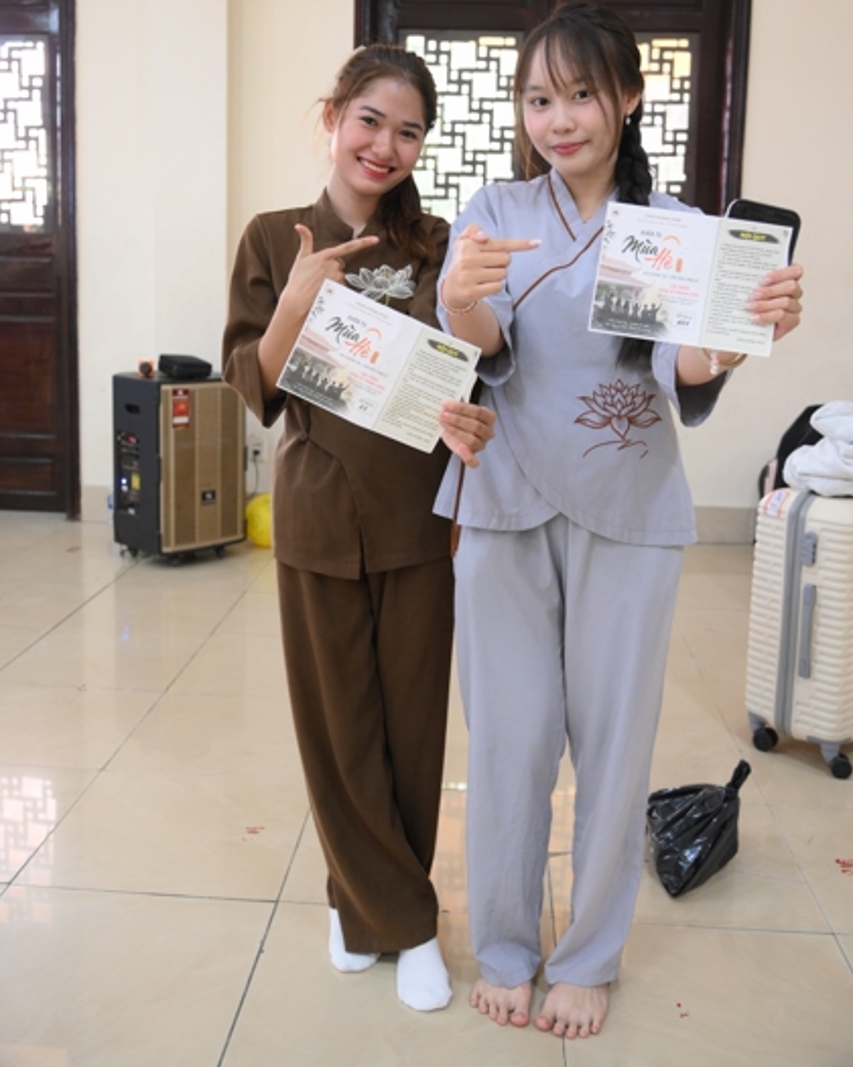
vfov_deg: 49.9
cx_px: 433
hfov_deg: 41.2
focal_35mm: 36
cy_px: 413
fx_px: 1136
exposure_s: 1/80
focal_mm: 31
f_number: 4
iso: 3200
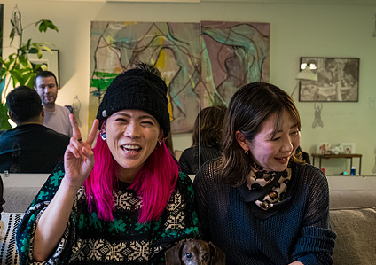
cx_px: 182
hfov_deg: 36.3
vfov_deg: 26.0
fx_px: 574
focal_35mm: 54
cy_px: 156
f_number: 3.2
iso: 8000
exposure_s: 1/200
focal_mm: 35
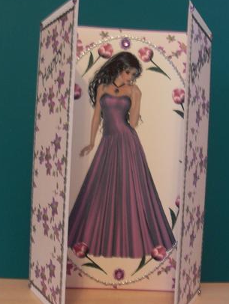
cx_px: 119
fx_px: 361
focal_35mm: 41
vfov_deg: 45.7
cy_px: 158
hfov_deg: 35.2
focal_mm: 6.3
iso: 200
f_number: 2.8
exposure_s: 1/6
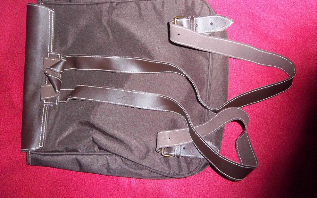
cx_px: 159
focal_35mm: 30
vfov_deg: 41.7
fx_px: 259
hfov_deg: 62.9
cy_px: 86
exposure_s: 1/64
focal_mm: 5.1
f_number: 3.5
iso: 160
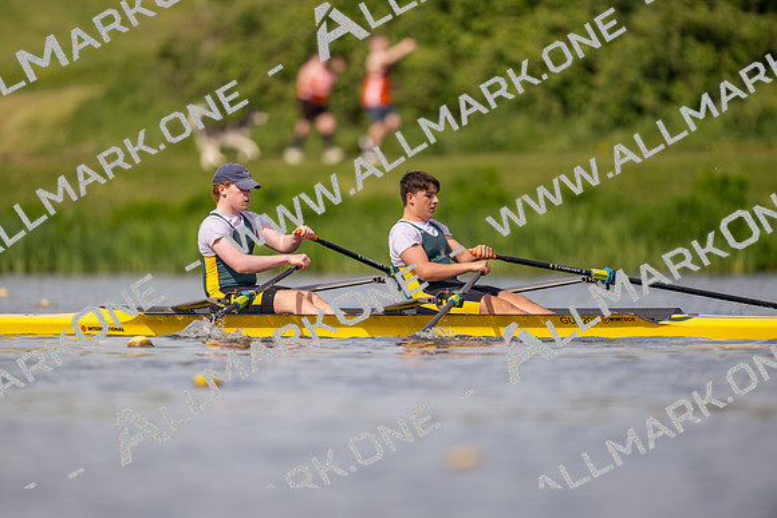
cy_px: 259
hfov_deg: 3.4
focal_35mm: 600
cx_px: 388
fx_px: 12952
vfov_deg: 2.3
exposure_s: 1/2500
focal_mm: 600
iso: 250
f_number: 4
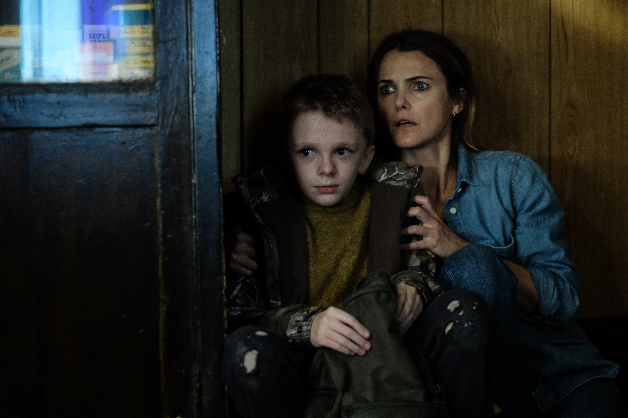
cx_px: 314
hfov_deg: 24.2
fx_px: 1465
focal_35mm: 84
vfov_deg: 16.3
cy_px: 209
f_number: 1.2
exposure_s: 1/125
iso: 4000
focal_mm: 56
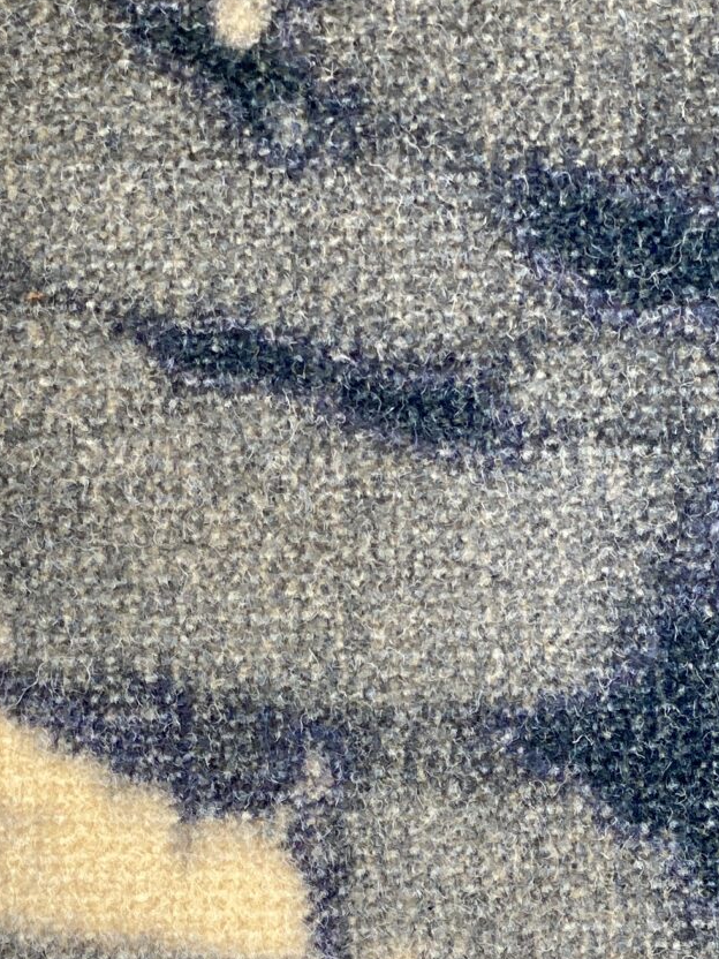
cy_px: 1396
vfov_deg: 11.9
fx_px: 4431
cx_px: 12
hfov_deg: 9.2
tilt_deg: -17.7
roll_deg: -1.1
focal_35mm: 160
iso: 25
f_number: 2
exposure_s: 1/122
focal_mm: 6
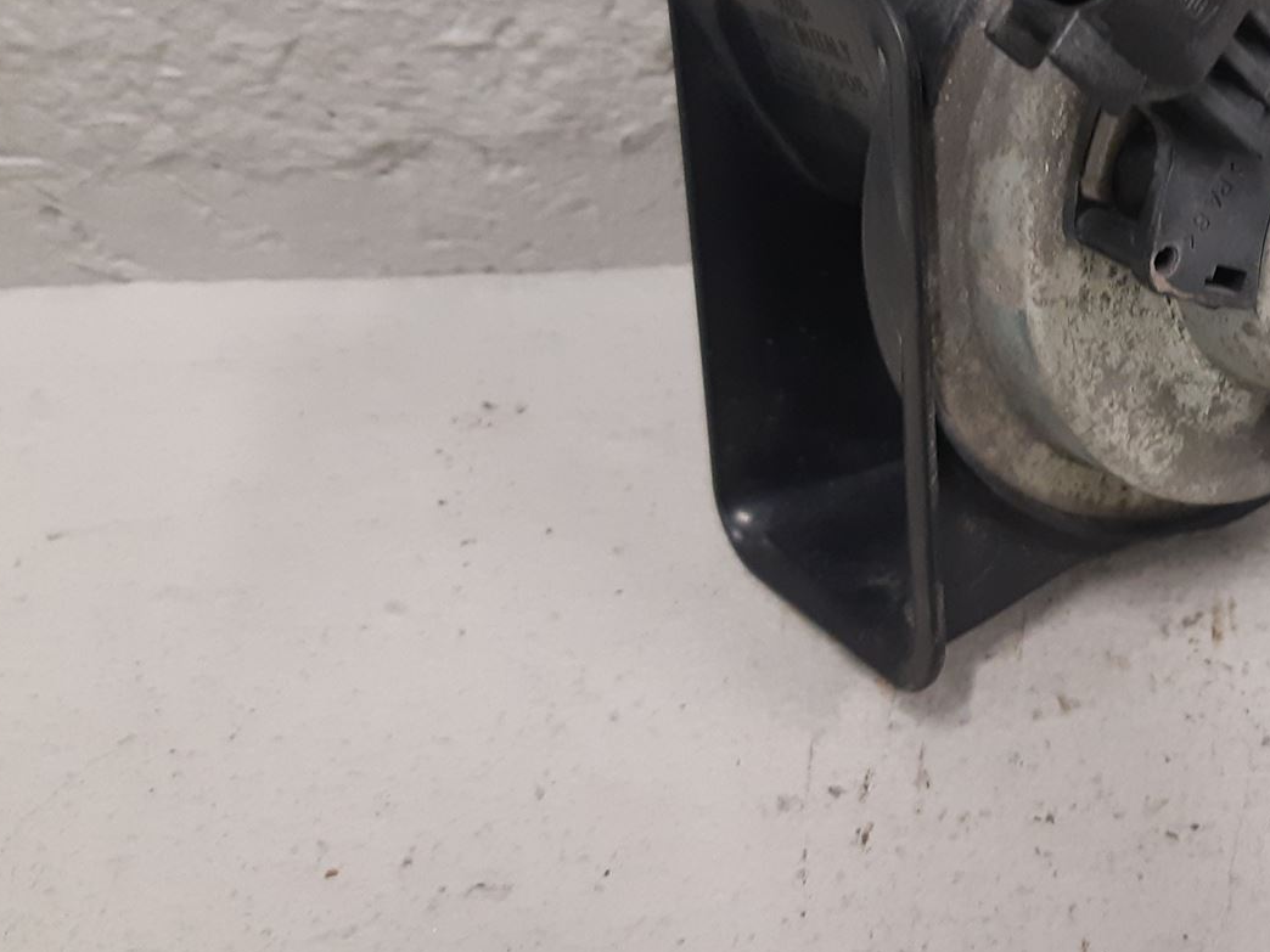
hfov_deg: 34.7
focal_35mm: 51
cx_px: 1208
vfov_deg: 28.2
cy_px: 240
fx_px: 1871
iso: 200
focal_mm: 3.93
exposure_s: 1/50
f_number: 1.7
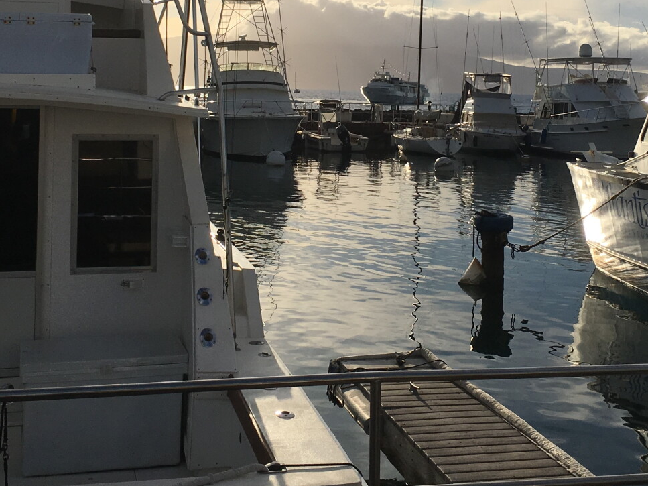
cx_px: 348
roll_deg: -1.4
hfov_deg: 32.2
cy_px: 71
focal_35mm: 60
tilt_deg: +2.0
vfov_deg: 23.9
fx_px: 1123
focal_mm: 4.15
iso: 25
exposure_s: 1/5128
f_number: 2.2
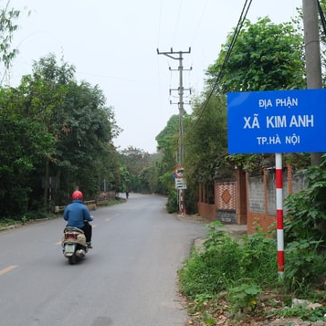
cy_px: 163
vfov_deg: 37.6
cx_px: 142
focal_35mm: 45
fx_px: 479
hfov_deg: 37.5
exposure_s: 1/300
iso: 320
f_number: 4.5
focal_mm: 23
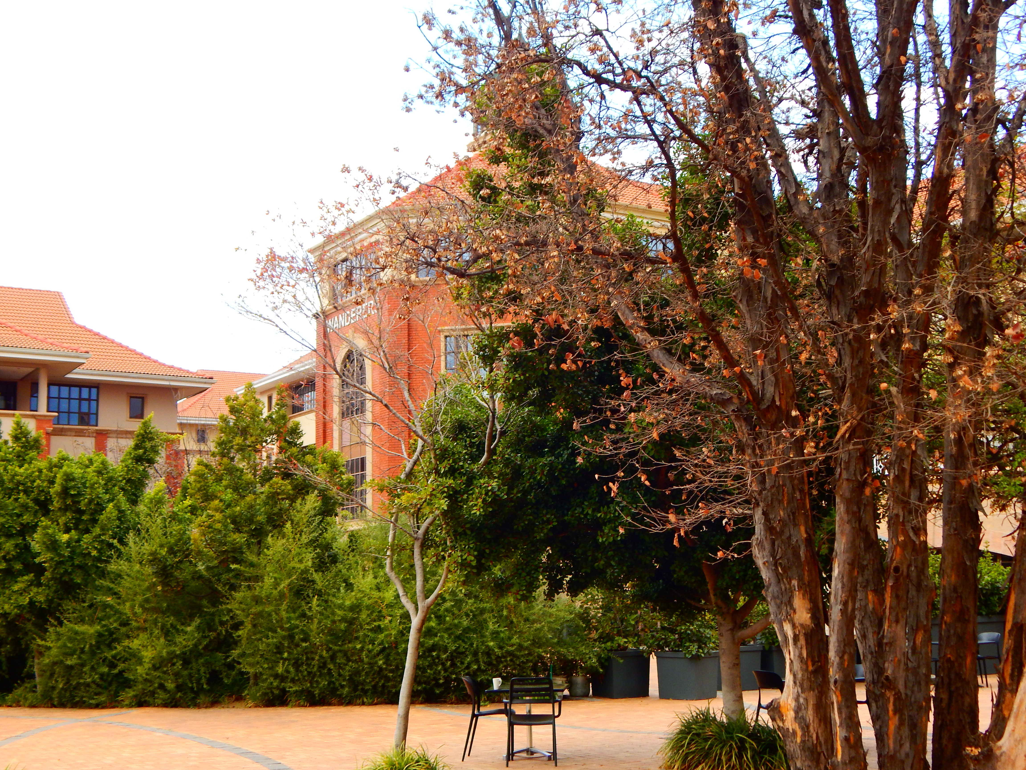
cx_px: 513
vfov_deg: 30.3
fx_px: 1423
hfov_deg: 39.7
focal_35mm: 48
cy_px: 385
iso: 125
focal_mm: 8.6
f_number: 3.7
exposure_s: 1/160
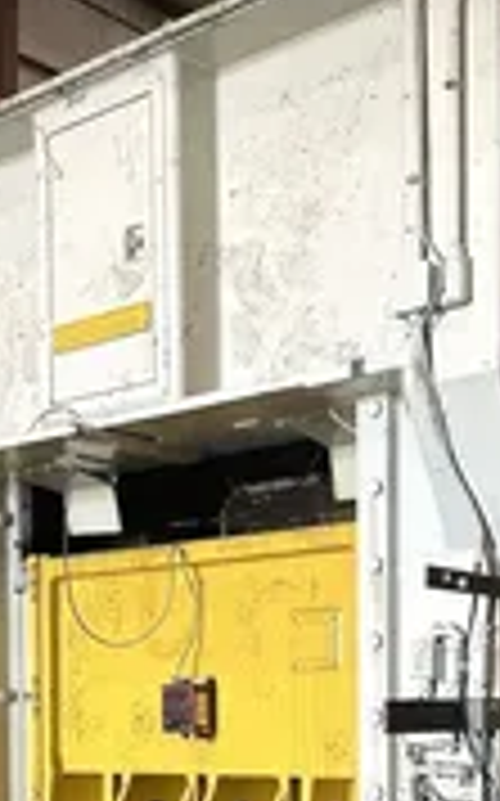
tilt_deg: -0.5
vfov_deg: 31.4
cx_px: 333
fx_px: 1354
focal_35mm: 62
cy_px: 729
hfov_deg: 20.8
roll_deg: +1.3
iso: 100
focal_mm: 5.7
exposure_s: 1/60
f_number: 1.5
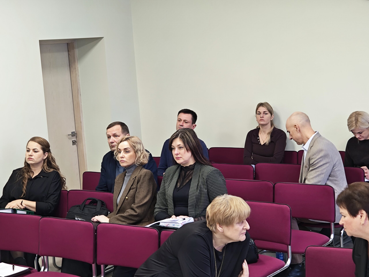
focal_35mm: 75
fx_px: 799
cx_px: 184
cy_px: 138
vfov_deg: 19.6
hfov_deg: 26.0
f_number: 2
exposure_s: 1/45
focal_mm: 7.06
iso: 320
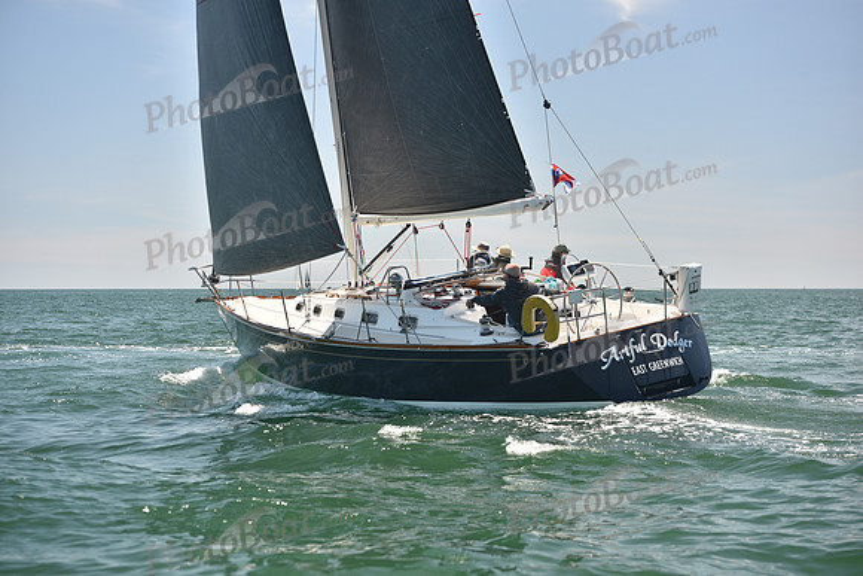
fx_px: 1678
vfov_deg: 19.5
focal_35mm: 70
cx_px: 432
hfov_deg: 28.8
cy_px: 288
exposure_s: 1/800
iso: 250
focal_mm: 70
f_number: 4
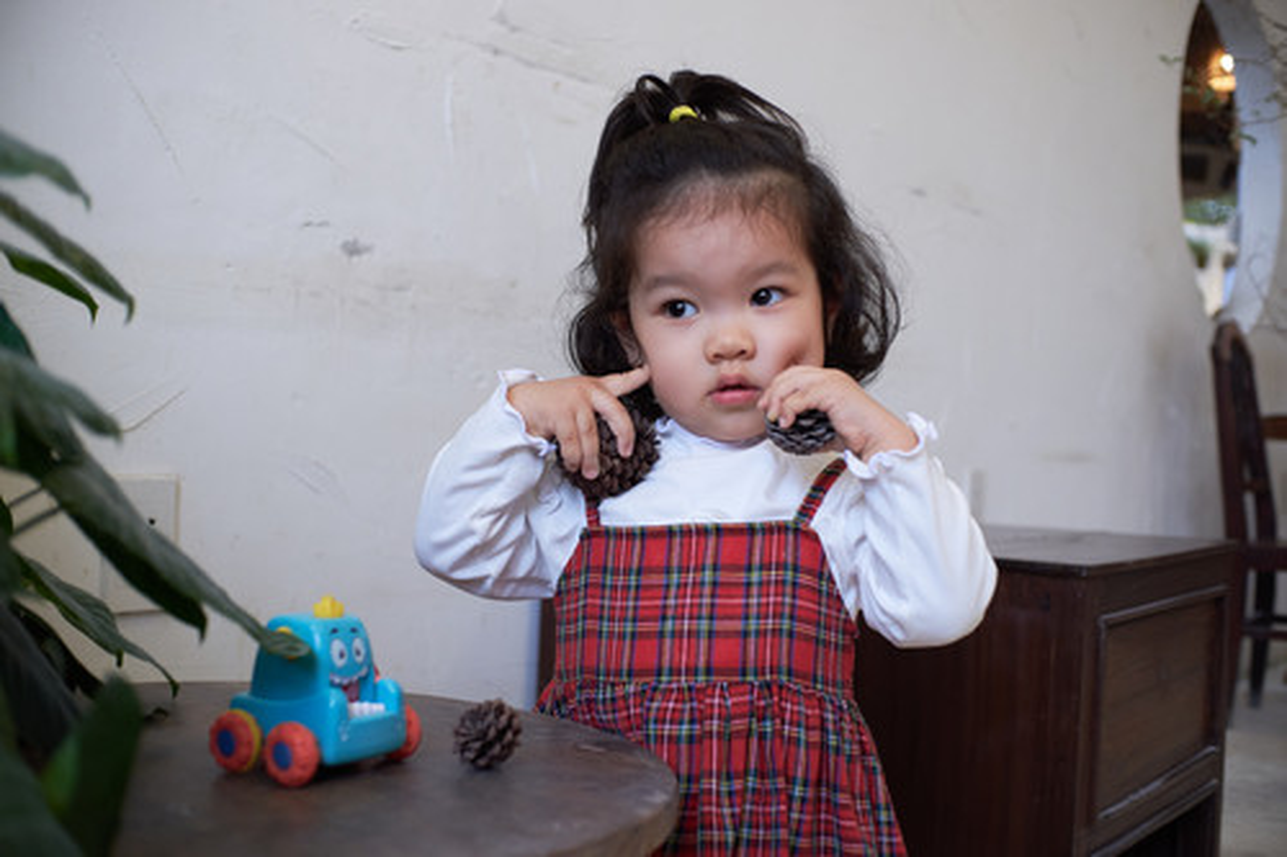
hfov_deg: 37.5
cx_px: 644
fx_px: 1894
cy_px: 428
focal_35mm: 53
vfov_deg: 25.5
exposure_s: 1/180
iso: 500
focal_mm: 35
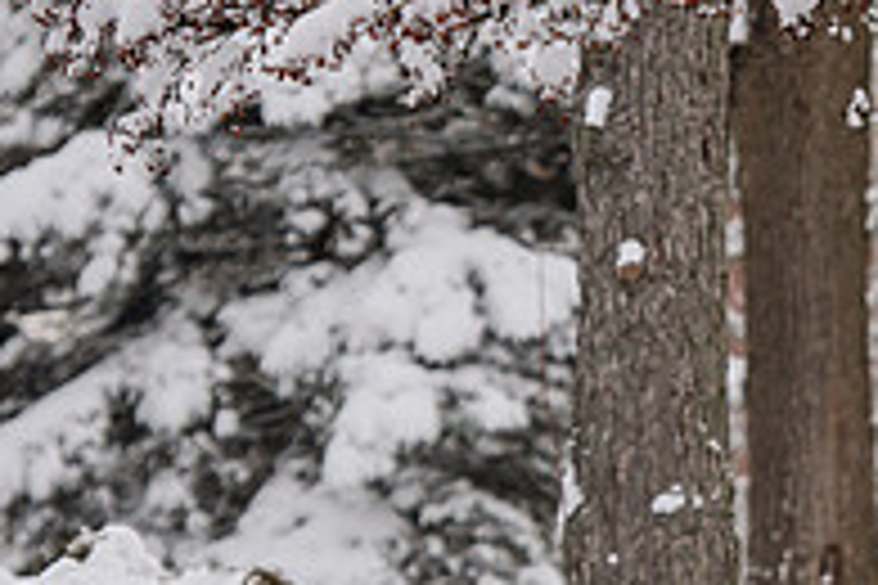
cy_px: 452
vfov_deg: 3.4
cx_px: 937
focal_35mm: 401
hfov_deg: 5.1
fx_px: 9779
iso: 160
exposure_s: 1/500
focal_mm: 135
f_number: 3.5
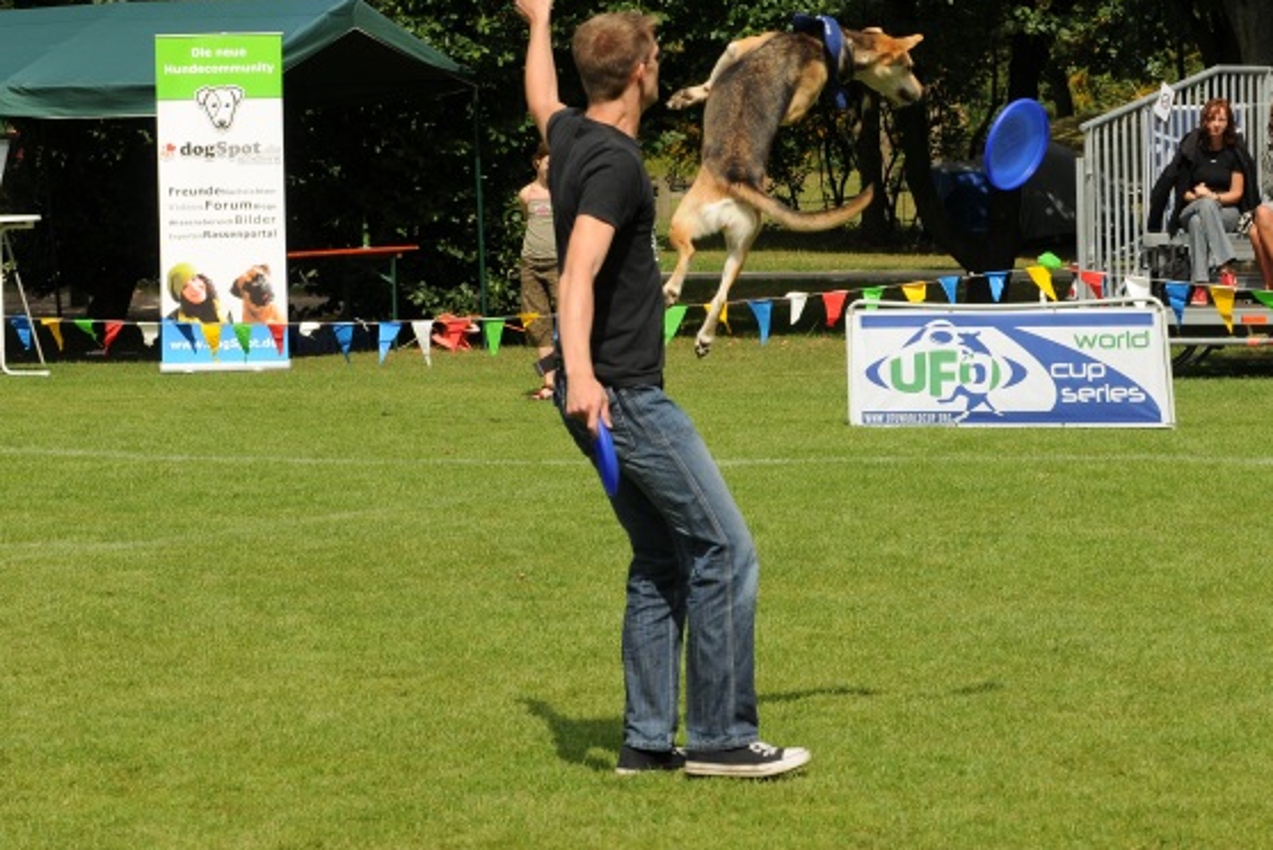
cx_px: 727
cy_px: 440
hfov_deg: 11.9
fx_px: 6085
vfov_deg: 8.0
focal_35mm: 172
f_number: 7.1
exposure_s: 1/640
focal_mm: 80
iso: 200
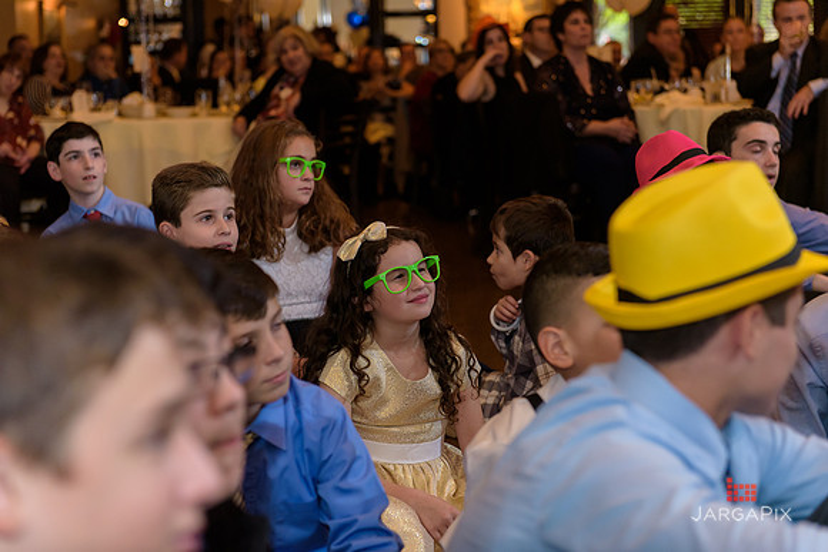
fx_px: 1610
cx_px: 414
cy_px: 276
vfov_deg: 19.5
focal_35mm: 70
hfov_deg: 28.8
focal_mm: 70
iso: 1600
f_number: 3.2
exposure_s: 1/125
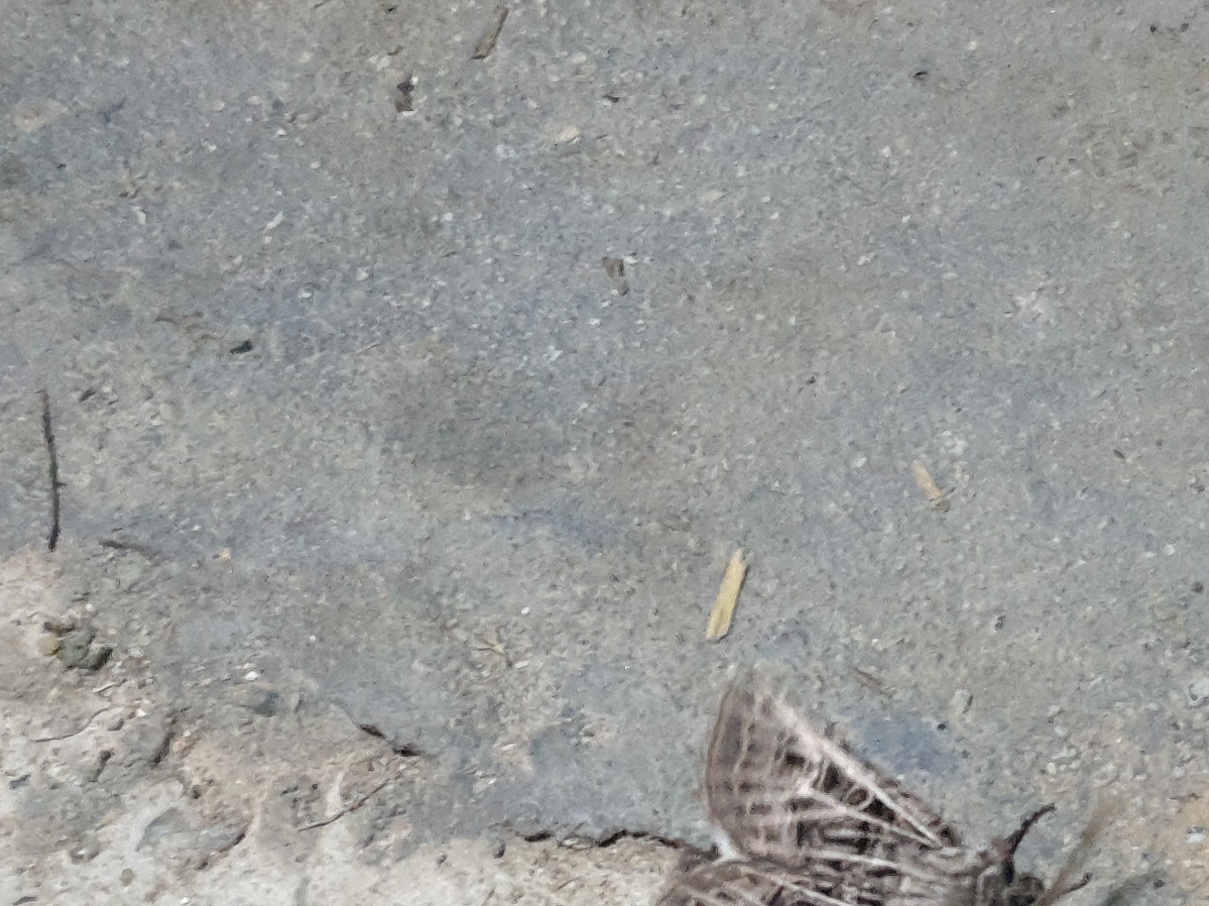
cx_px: 784
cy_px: 924
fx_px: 3003
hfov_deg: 22.7
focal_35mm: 86
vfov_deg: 16.8
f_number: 1.5
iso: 400
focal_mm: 4.3
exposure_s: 1/25
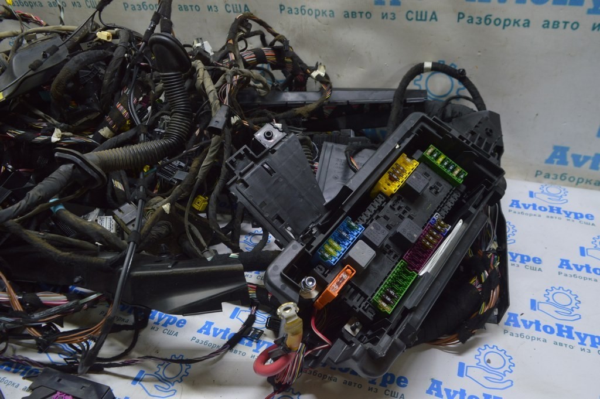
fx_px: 450
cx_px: 300
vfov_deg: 47.9
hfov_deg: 67.4
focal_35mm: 27
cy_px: 200
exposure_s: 1/20
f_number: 5.6
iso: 400
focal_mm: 18
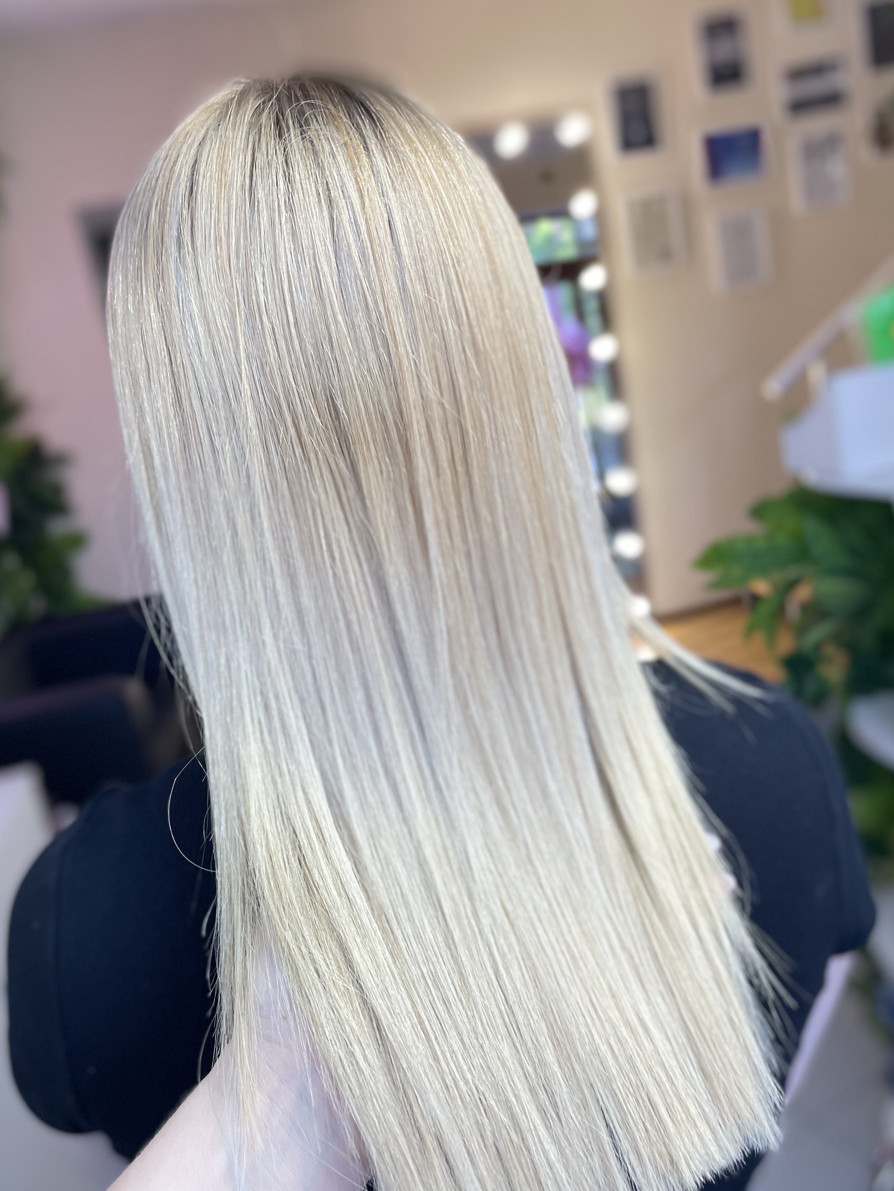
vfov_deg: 59.8
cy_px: 663
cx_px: 418
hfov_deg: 46.8
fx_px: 1033
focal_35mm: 30
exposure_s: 1/100
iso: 80
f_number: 1.6
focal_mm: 4.2
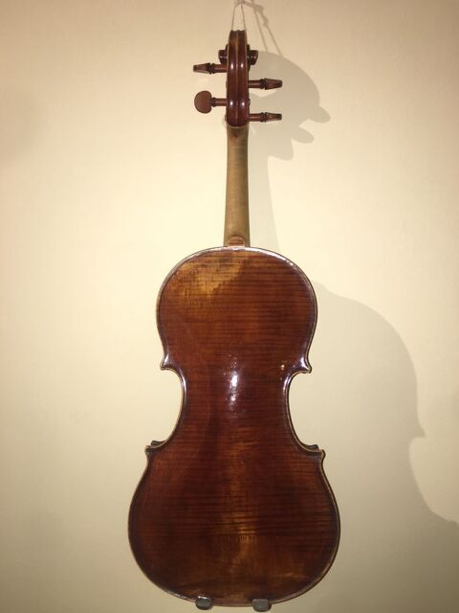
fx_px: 513
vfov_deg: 61.7
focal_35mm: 29
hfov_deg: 48.2
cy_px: 306
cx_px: 230
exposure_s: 1/30
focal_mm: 4.15
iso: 25
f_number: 2.2
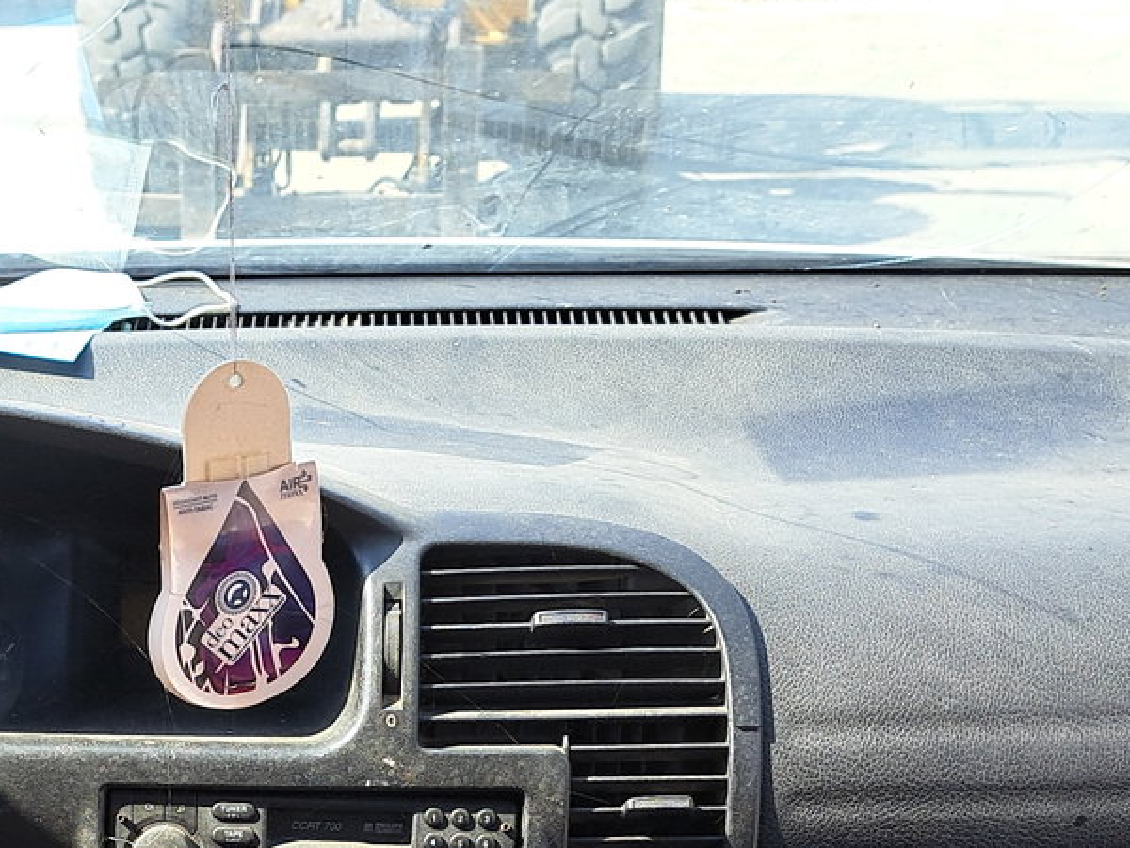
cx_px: 249
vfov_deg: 21.6
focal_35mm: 64
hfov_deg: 29.7
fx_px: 2089
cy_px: 952
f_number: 1.8
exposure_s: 1/175
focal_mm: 5.23
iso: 50
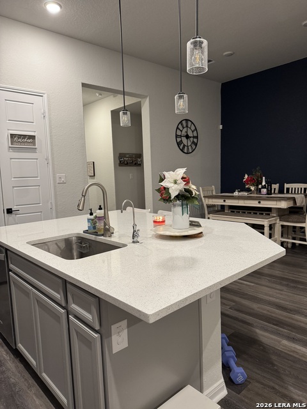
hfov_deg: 56.8
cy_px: 204
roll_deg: +2.6
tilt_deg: -6.5
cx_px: 154
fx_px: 284
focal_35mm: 24
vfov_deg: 71.6
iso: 250
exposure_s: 1/60
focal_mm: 6.76
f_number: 1.78
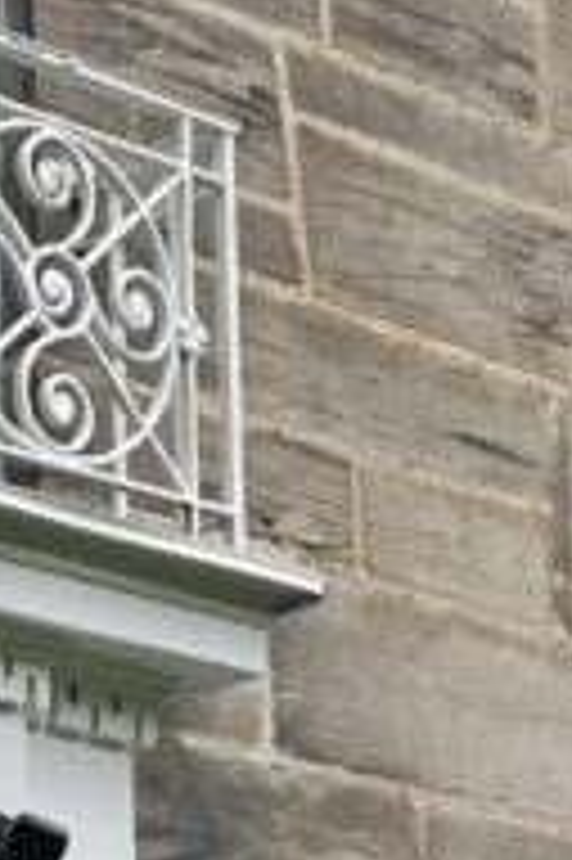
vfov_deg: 13.7
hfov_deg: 8.9
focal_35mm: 145
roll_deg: -1.1
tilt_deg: +9.8
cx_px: -558
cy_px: 1099
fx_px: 3462
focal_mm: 4.2
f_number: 1.6
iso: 32
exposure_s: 1/734
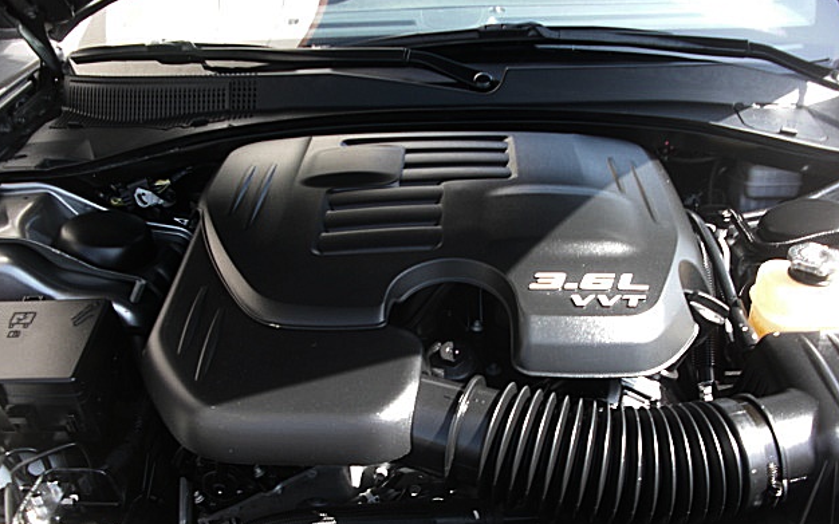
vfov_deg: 32.6
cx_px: 422
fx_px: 892
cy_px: 316
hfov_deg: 50.4
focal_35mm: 39
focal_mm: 6.3
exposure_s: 1/100
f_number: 2.8
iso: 50
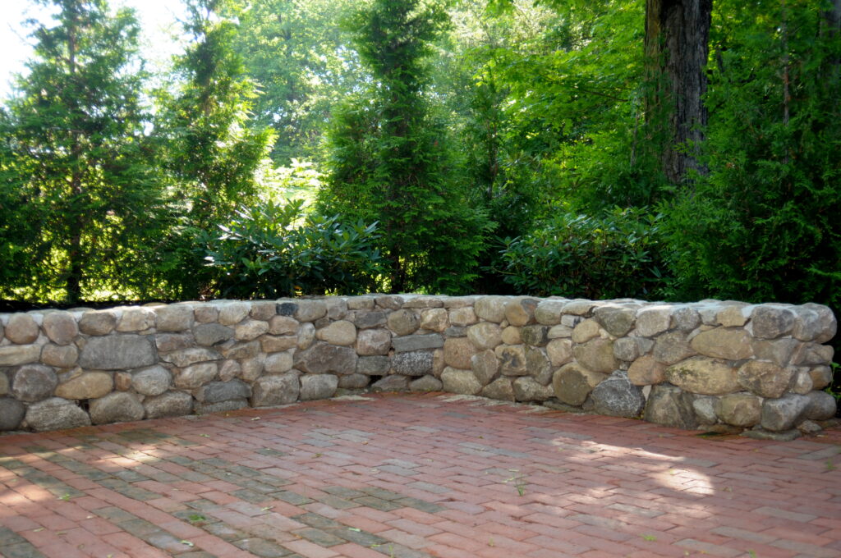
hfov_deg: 46.5
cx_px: 420
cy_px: 279
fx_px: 980
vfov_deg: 31.8
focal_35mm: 42
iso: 200
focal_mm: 28
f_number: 3.5
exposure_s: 1/100
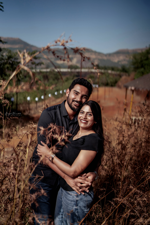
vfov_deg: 54.4
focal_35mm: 35
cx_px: 75
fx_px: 219
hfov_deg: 37.9
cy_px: 112
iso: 64
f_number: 1.4
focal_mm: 35
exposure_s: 1/8000
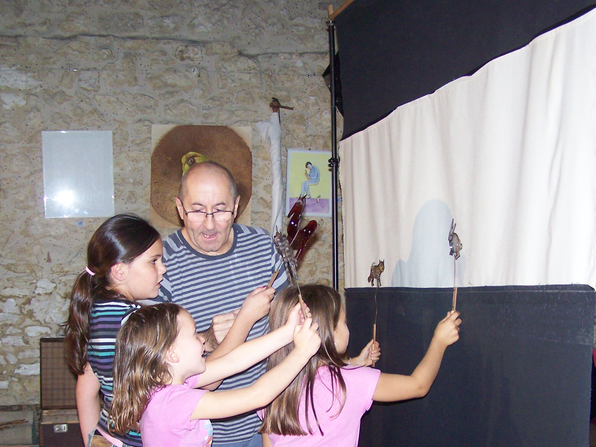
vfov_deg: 26.8
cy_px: 306
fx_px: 930
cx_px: 281
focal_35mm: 54
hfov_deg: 35.5
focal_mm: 6.3
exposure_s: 1/30
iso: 160
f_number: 2.8
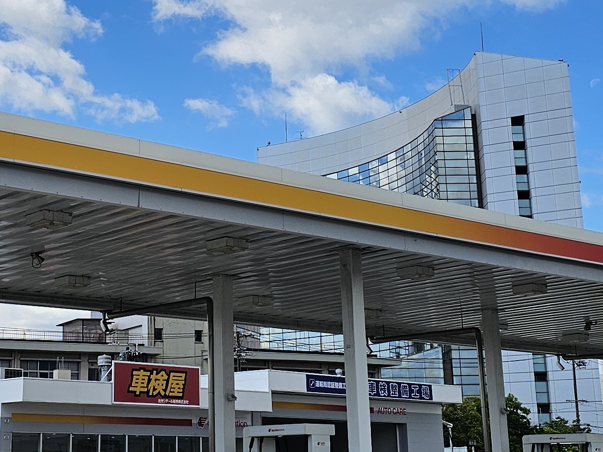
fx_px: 1272
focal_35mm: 73
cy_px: 115
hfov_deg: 26.5
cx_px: 192
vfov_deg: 20.0
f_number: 1.7
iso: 10
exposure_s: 1/1465
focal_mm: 6.3
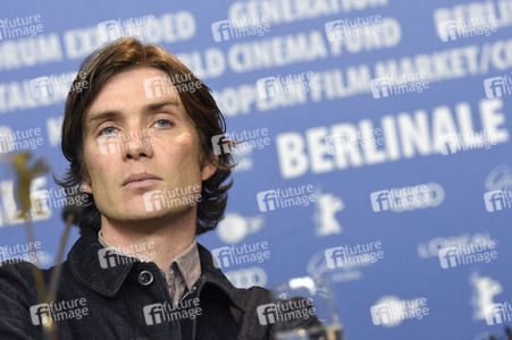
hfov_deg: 10.2
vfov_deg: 6.8
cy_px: 170
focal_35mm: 202
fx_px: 2878
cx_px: 256
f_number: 4
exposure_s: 1/400
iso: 1600
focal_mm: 135
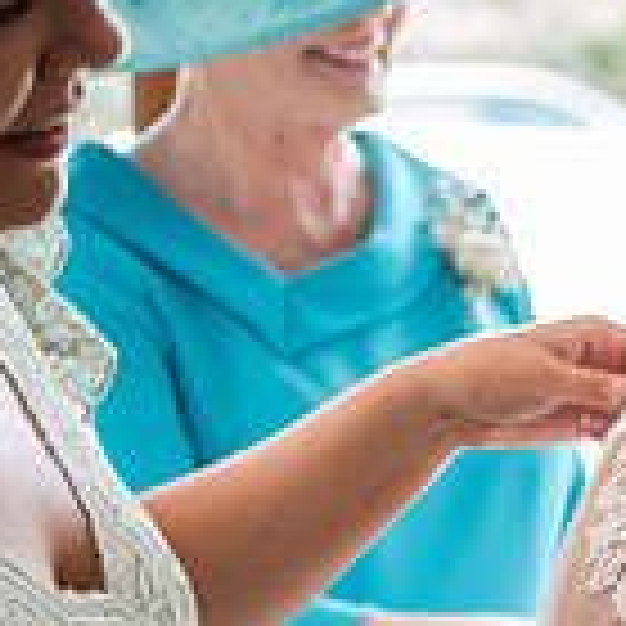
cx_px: 905
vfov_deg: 13.9
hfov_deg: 13.4
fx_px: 2537
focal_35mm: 124
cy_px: 565
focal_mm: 35
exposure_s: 1/500
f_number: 1.8
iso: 640
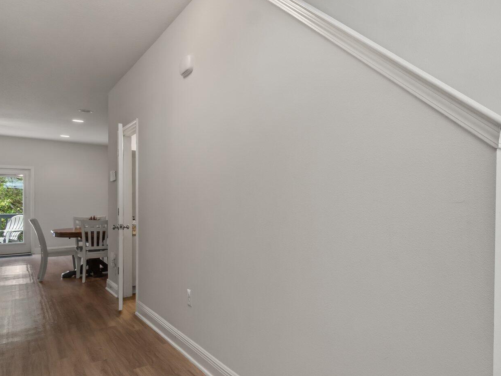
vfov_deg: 56.7
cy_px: 203
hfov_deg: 67.5
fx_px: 347
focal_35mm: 24
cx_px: 370
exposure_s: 1/2.5
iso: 400
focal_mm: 10
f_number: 9
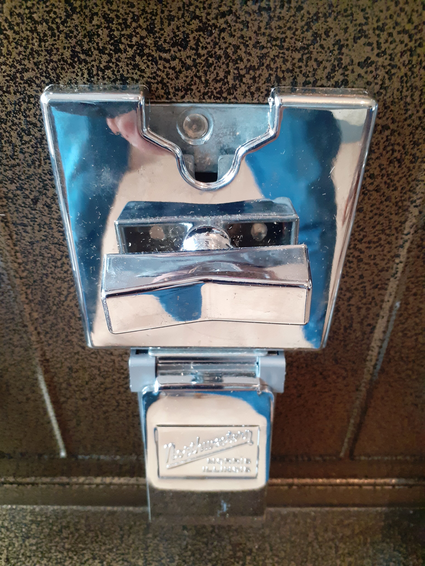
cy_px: 283
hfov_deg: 51.4
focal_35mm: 27
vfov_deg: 65.3
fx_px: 442
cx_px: 212
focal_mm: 3.6
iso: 320
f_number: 1.9
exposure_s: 1/25
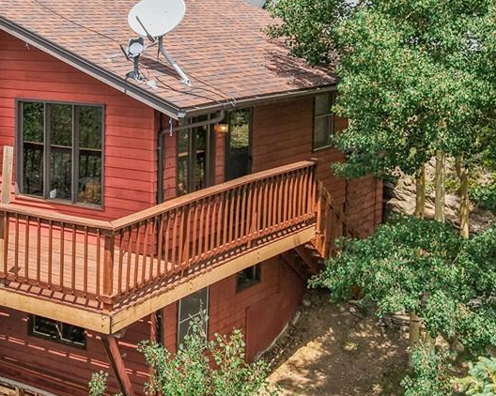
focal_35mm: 71
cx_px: 25
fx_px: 1042
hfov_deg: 25.7
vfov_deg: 21.4
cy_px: 115
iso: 220
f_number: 1.8
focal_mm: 8.67
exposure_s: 1/4000
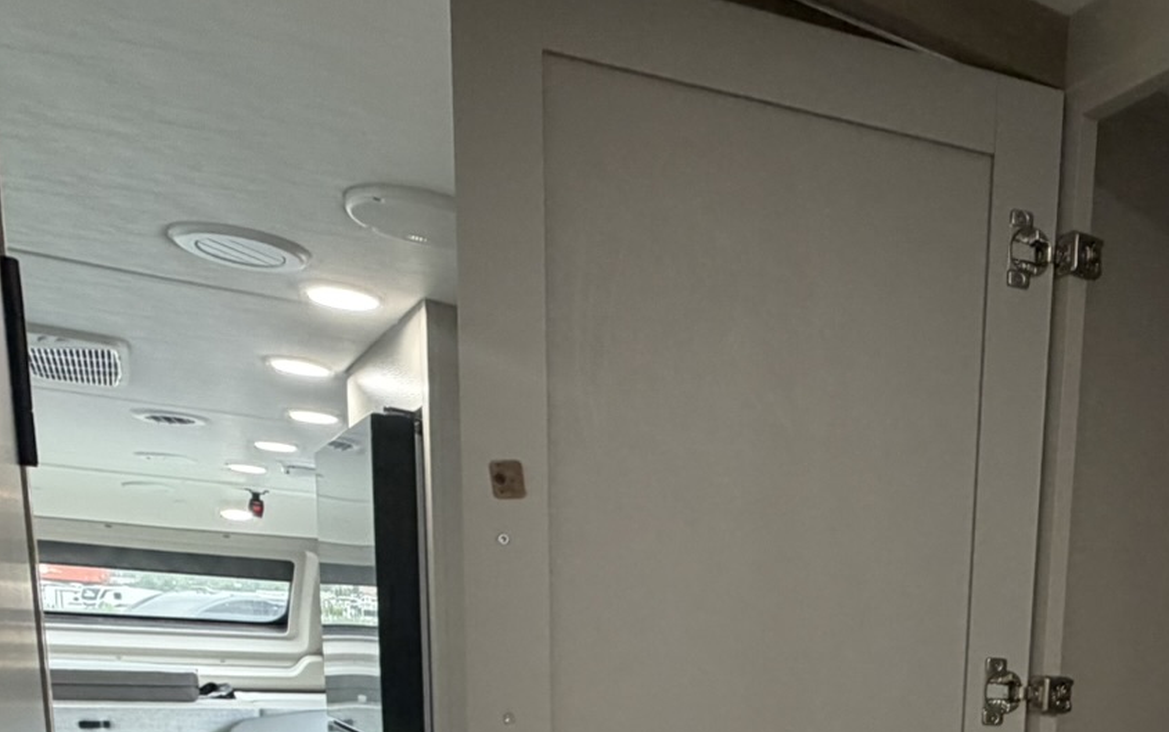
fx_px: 1147
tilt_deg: -9.9
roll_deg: -3.5
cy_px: 862
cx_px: 940
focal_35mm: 36
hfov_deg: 50.6
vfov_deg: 30.4
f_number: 2.2
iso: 320
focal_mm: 2.22
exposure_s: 1/80
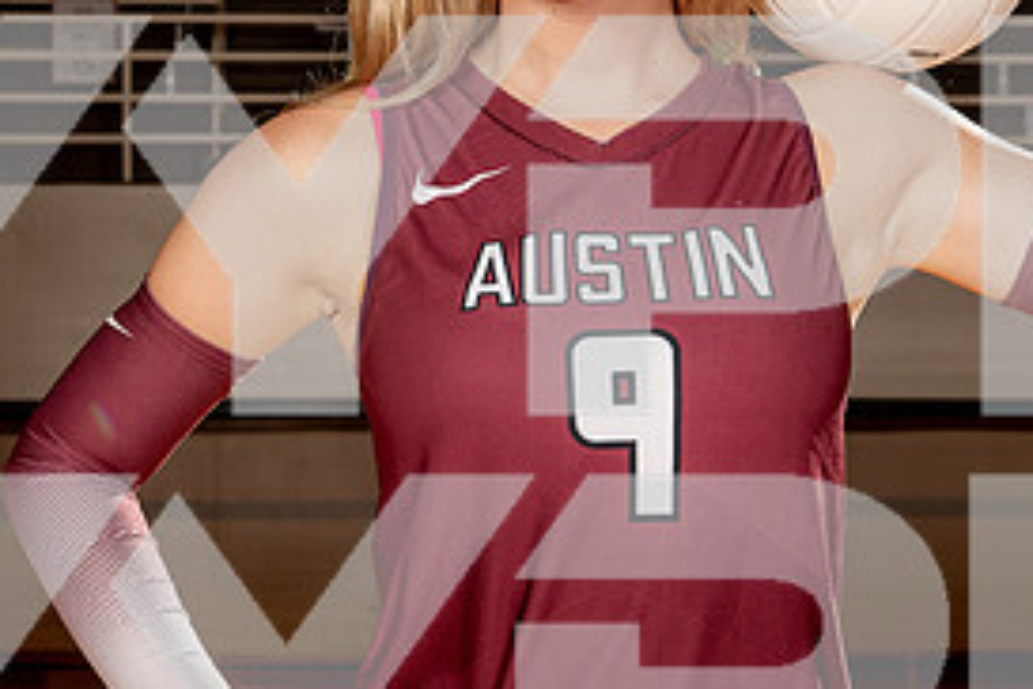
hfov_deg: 24.5
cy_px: 218
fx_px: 2381
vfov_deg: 16.4
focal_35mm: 83
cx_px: 454
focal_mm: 39
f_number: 8
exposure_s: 1/250
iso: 100
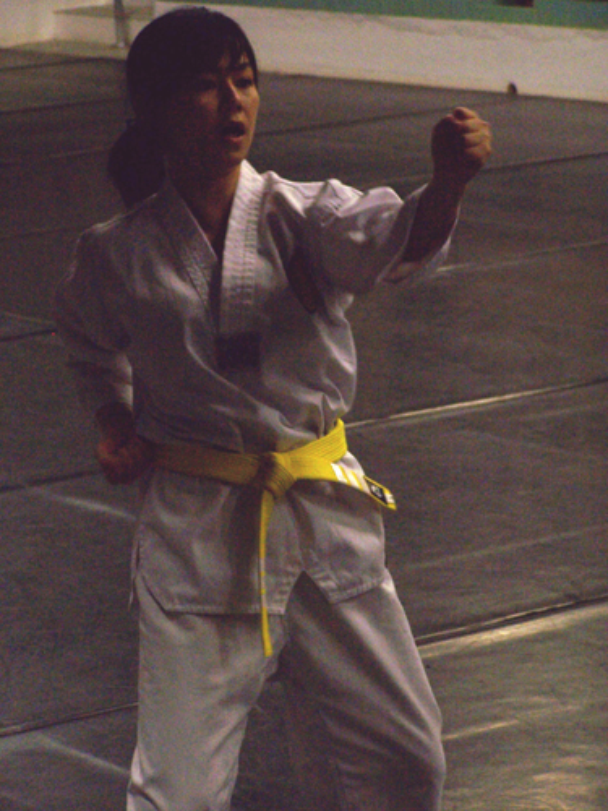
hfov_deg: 9.3
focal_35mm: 159
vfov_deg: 12.4
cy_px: 406
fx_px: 3724
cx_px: 304
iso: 140
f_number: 3.2
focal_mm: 26.4
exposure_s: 1/60
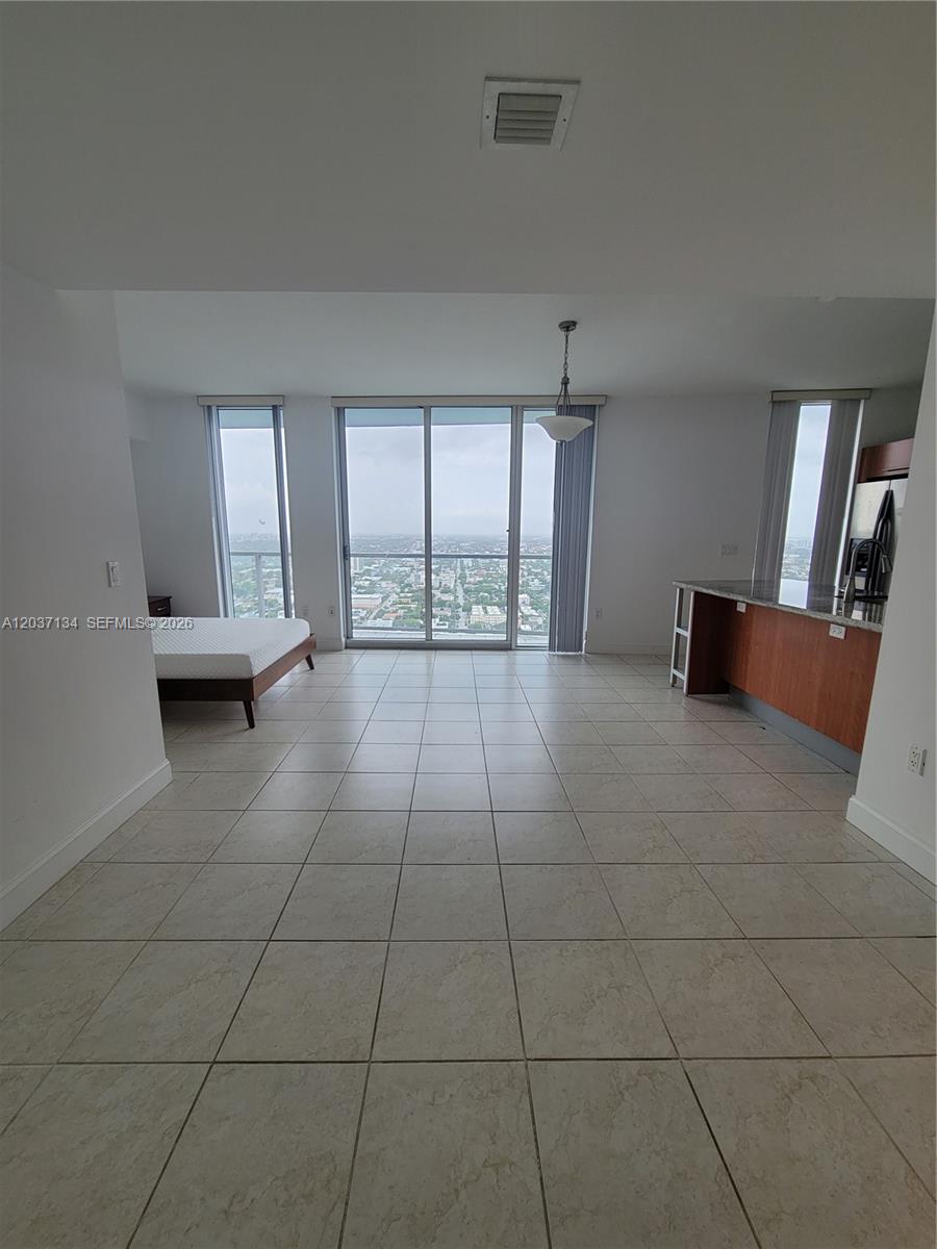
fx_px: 469
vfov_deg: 106.2
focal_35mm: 13
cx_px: 468
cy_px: 624
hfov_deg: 89.9
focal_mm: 2.2
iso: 64
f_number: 2.2
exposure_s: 1/119
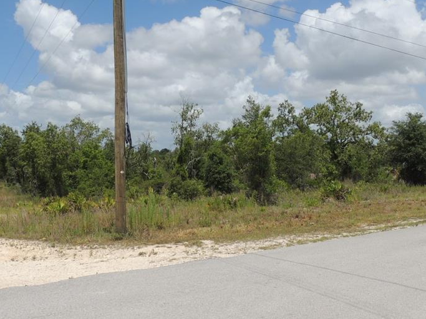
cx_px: 198
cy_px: 157
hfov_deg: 51.3
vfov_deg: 39.6
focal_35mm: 36
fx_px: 443
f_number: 3.7
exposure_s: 1/1250
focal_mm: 4.3
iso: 100
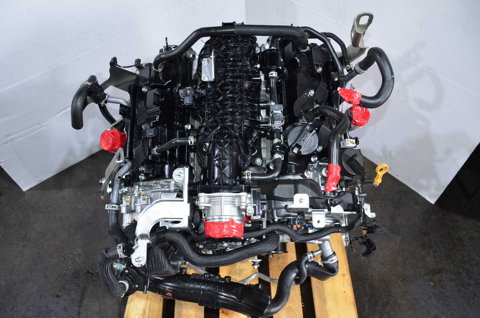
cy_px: 159
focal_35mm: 30
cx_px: 240
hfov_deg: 62.0
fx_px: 399
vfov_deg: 43.4
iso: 1100
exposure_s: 1/60
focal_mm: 20
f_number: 3.5
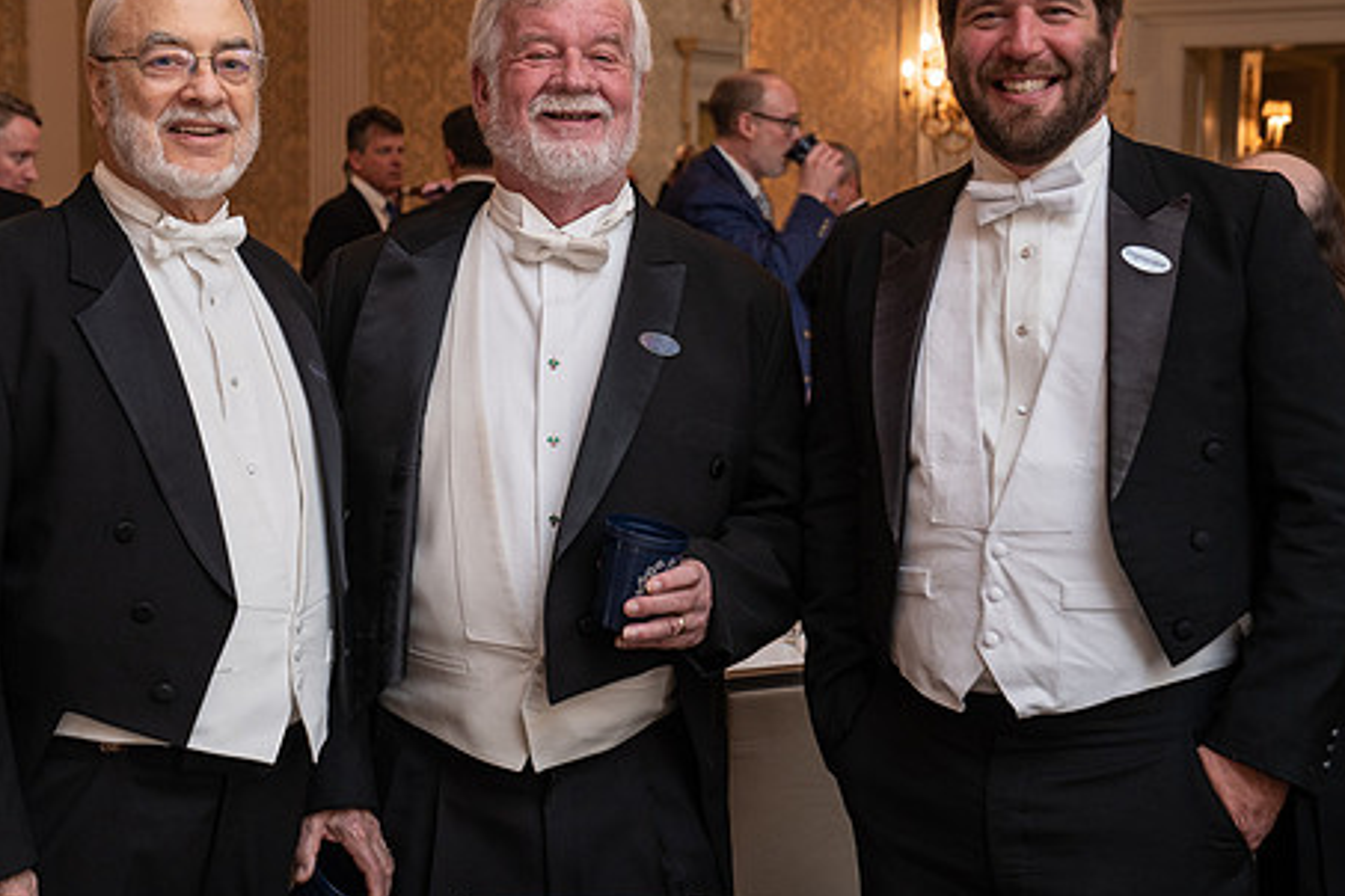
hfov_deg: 31.3
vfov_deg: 21.2
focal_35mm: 64
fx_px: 2391
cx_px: 549
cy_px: 363
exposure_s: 1/40
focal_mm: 50
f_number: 4.5
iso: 800
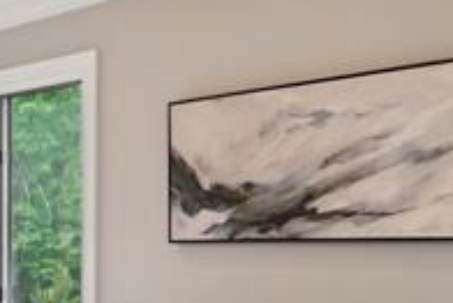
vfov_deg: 18.6
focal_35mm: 73
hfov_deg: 23.6
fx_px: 919
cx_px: -171
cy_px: 236
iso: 400
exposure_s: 1/13
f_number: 8
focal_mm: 14
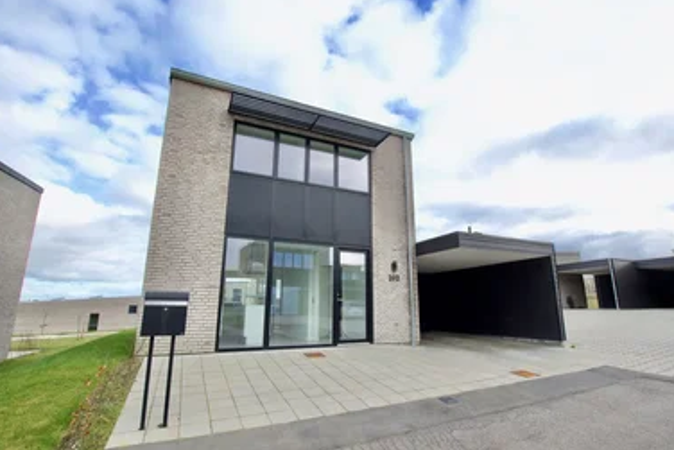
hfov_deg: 91.5
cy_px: 232
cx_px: 348
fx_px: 328
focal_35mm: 18
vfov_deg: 68.8
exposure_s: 1/60
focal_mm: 11
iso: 100
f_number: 9
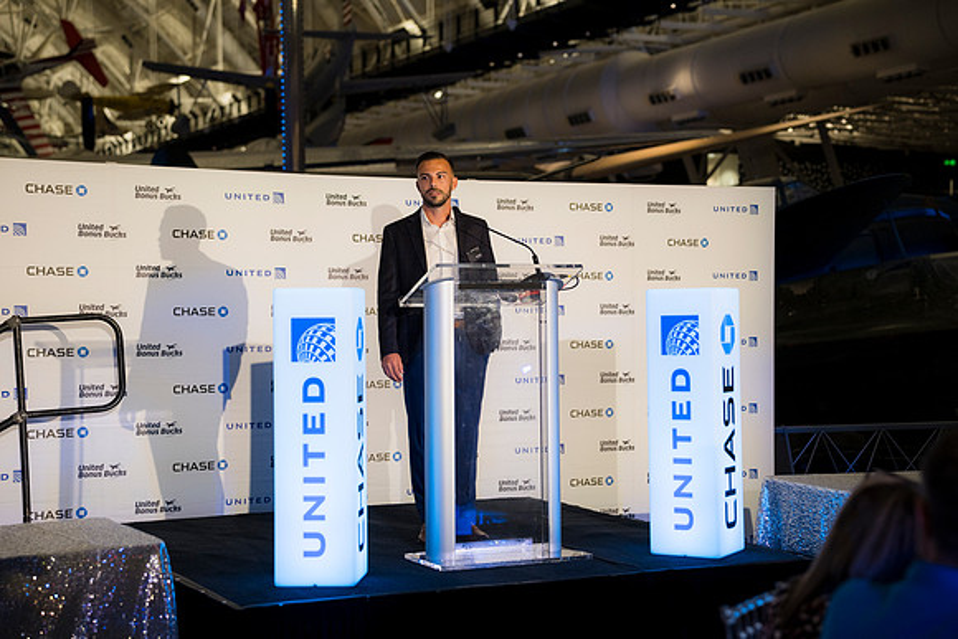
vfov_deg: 22.3
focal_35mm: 61
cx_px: 479
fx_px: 1624
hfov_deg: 32.9
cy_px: 320
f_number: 2.8
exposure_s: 1/160
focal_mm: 61
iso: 720
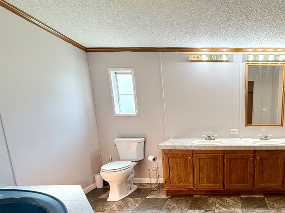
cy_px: 144
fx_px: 189
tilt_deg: -11.8
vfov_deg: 57.4
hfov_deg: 66.3
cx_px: 233
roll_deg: -0.5
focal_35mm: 23
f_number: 2.2
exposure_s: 1/120
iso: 200
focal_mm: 2.22
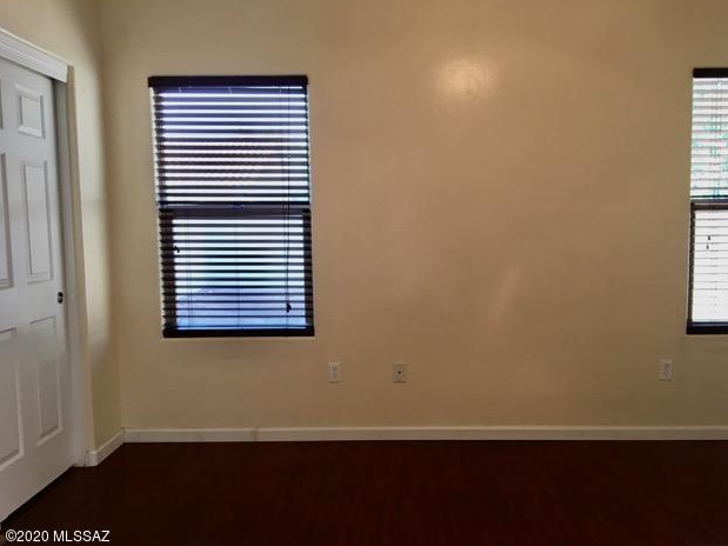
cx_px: 375
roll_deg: +0.0
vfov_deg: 46.8
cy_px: 278
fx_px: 631
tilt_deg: -4.5
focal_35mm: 30
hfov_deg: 60.0
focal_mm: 4.15
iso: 25
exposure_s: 1/33
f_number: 2.2
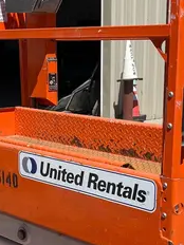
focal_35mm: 82
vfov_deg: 23.6
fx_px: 581
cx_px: 86
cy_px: 189
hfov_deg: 18.0
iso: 50
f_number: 1.6
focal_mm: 5.1
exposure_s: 1/4484
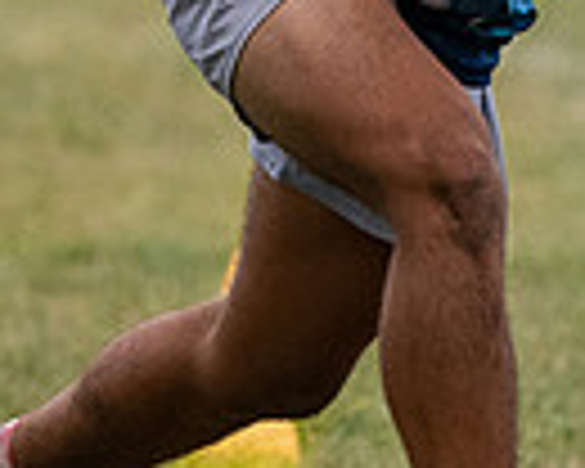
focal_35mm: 2351
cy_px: -104
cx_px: 467
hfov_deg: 0.8
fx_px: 40705
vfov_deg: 0.7
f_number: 4.5
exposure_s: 1/2000
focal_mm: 300
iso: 1600
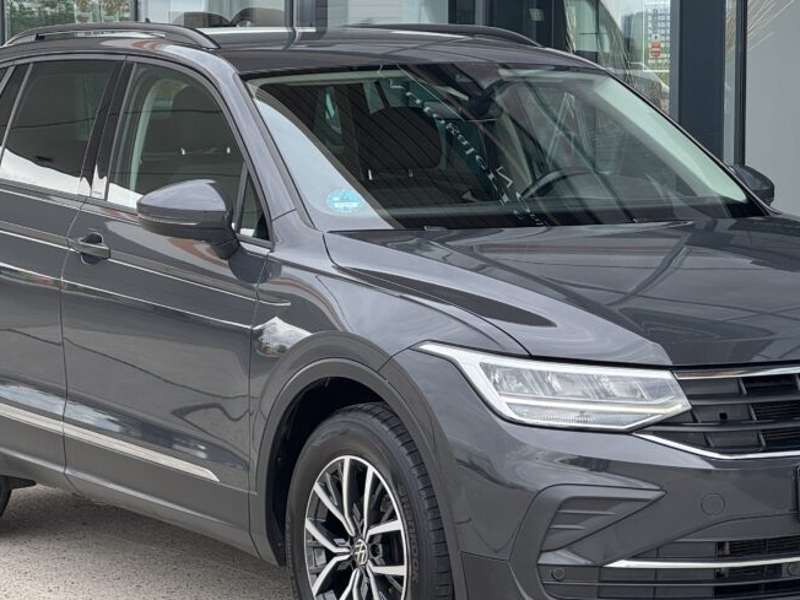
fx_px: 2796
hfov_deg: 16.3
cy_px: 344
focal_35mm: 121
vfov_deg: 12.2
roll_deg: -1.2
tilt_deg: -5.9
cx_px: 458
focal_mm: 9
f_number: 2.8
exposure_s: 1/99
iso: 25
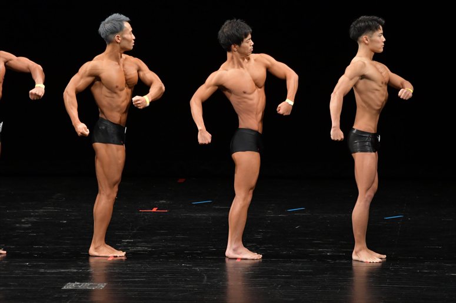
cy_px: 152
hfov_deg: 7.6
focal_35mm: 270
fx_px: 3418
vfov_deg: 5.1
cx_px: 228
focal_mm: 180
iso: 2500
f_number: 5.6
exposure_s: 1/400
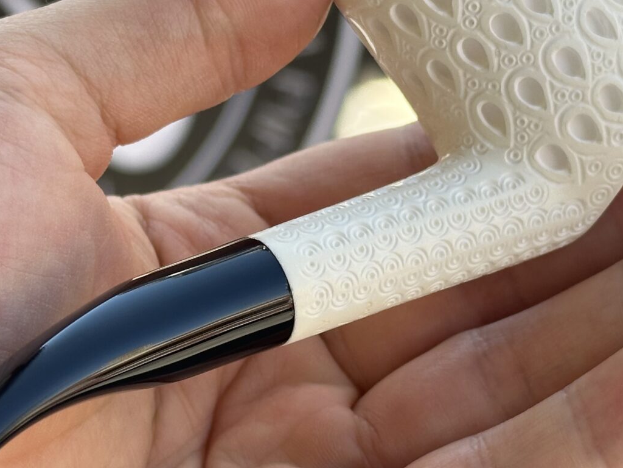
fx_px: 2160
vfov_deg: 12.3
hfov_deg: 16.4
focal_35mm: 120
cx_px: 260
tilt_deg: -22.9
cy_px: 244
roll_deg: +1.7
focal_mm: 6.86
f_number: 1.78
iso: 64
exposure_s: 1/549
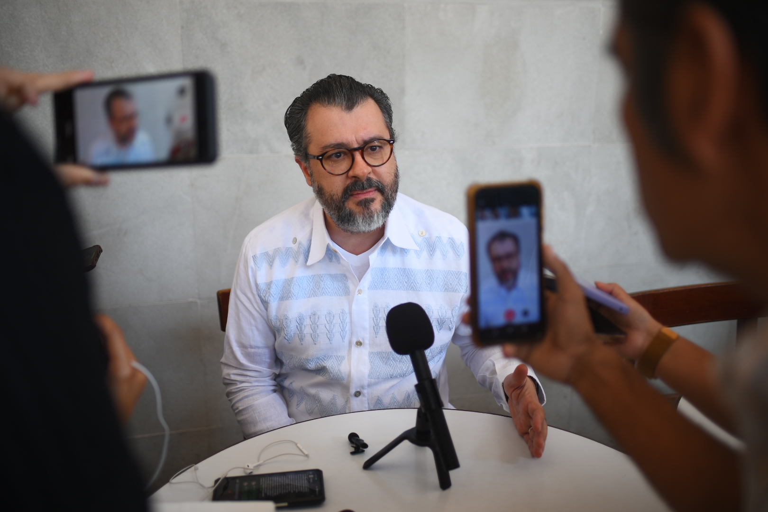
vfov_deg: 37.9
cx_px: 384
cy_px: 256
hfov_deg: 54.4
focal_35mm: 35
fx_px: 747
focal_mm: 35
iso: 125
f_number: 1.8
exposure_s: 1/320
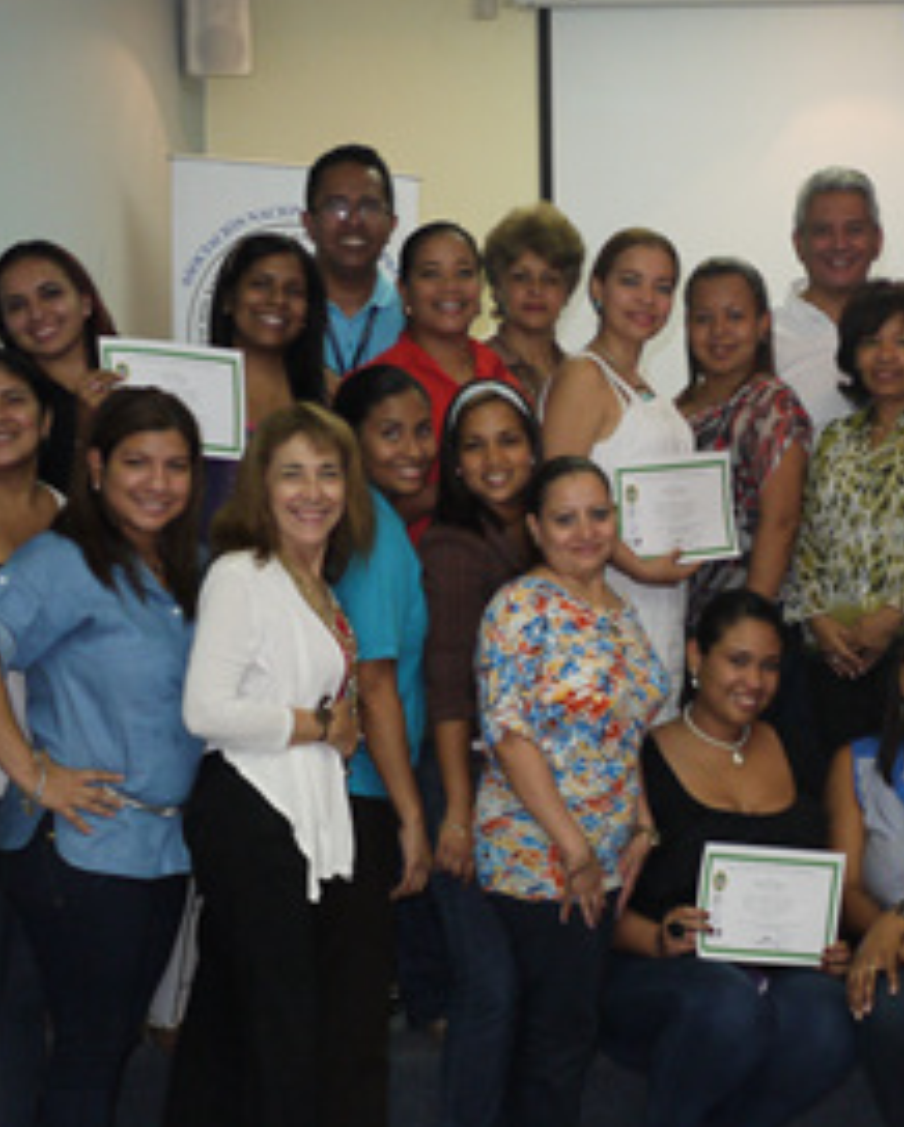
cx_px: 780
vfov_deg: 24.4
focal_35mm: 78
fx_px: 2606
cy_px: 659
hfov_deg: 19.4
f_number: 3.8
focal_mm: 17
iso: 400
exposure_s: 1/30
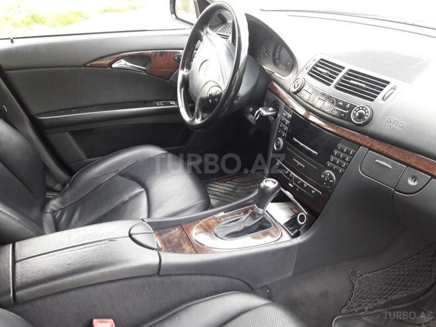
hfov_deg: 63.4
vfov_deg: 49.7
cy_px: 164
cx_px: 218
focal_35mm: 28
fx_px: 353
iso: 200
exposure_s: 1/25
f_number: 1.9
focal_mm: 3.7
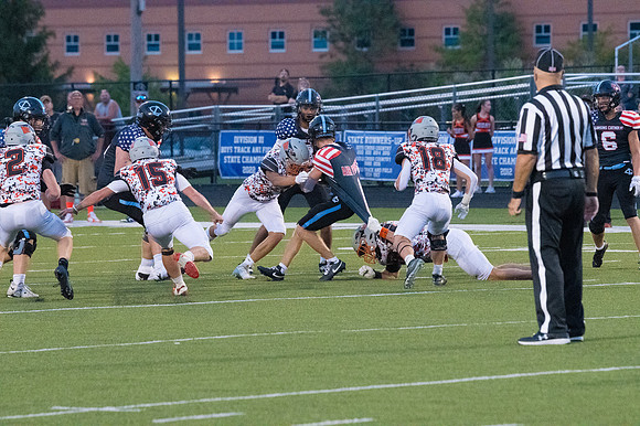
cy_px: 213
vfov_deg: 4.6
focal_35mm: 300
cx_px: 320
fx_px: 5330
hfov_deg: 6.9
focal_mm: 200
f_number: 5
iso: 8000
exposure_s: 1/1250
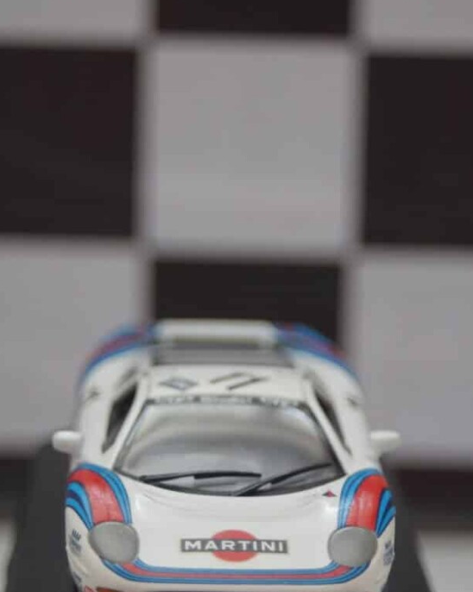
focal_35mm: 148
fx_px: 2590
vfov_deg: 13.0
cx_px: 220
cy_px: 351
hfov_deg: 10.4
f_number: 5.6
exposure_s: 1/160
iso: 1600
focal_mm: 80
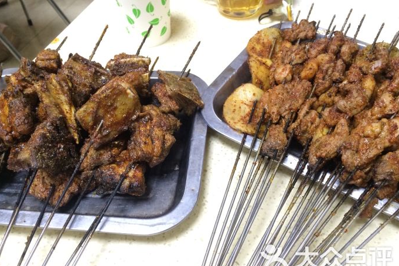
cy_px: 135
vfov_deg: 42.3
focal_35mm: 31
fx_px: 344
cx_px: 202
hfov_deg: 60.3
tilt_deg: -49.8
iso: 250
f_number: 2.2
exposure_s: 1/33
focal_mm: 4.15
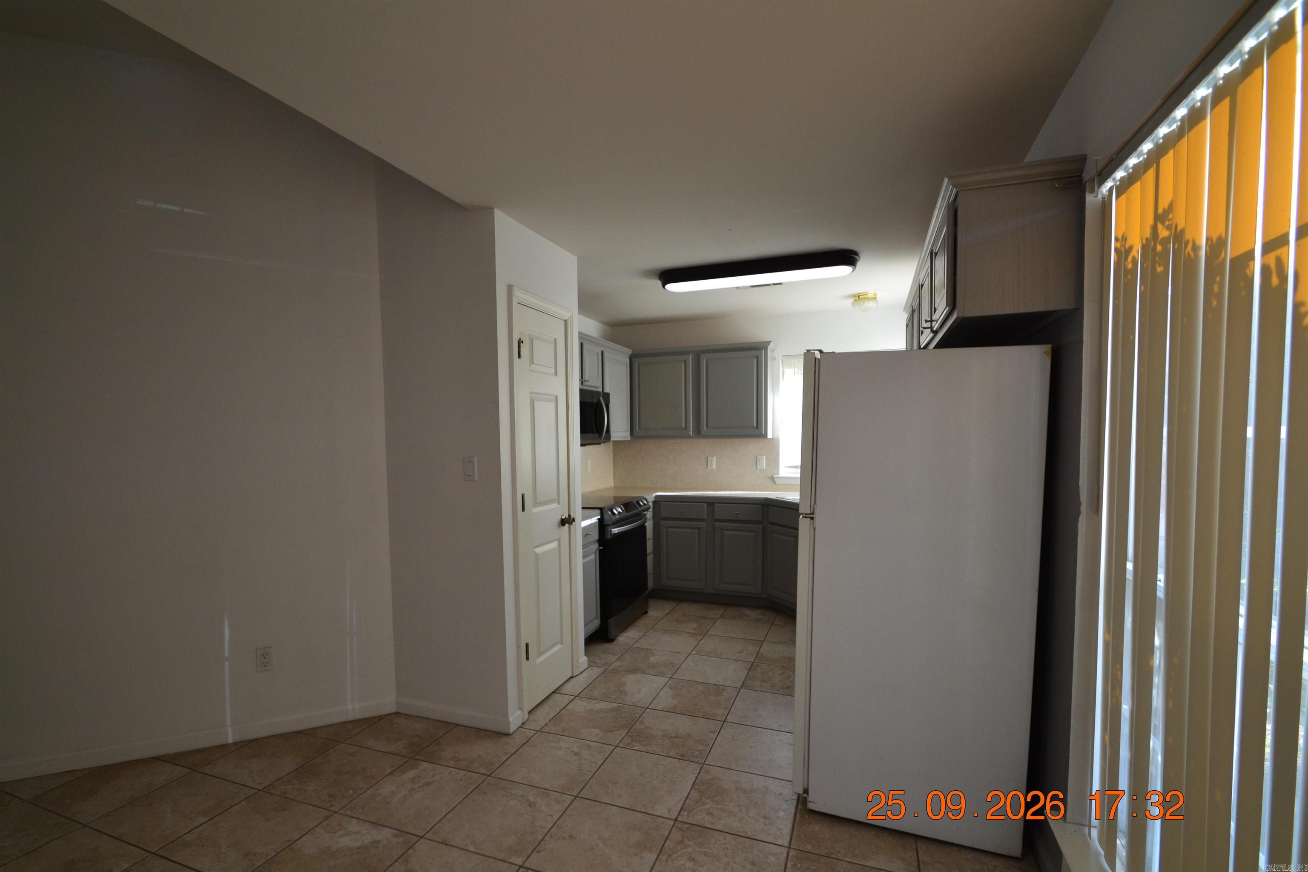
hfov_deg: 100.4
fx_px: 545
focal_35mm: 15
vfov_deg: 77.3
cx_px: 654
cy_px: 436
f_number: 8
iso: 400
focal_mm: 10
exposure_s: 1/60
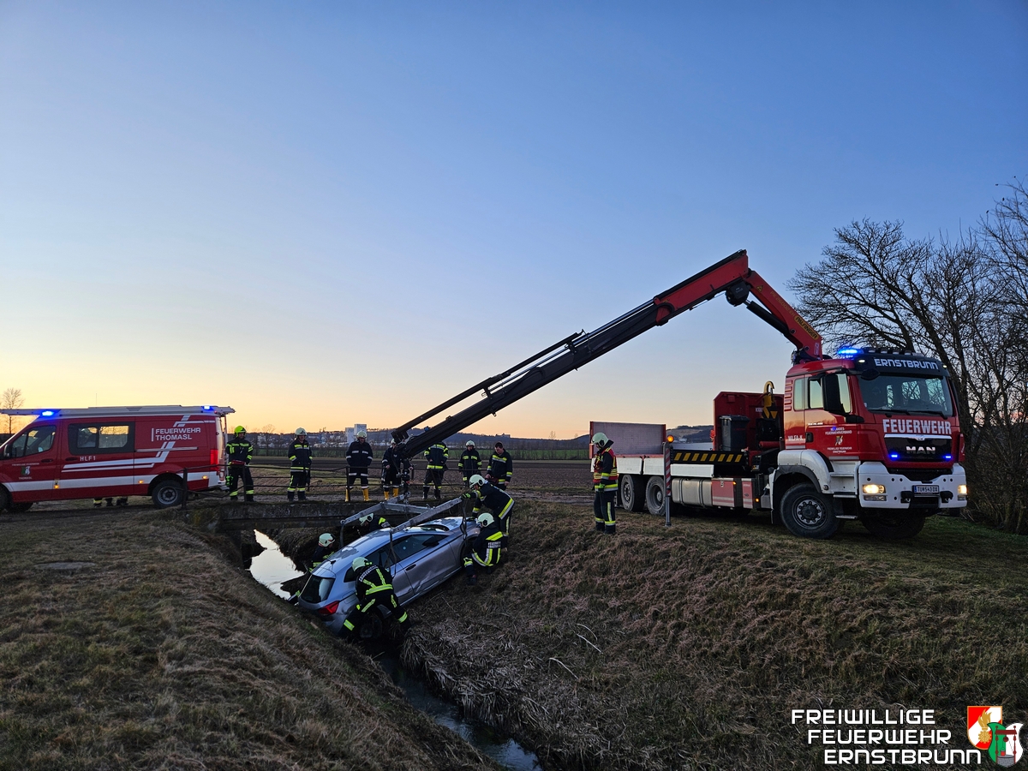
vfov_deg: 58.9
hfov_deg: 73.9
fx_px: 683
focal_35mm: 23
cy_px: 386
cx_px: 514
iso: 25
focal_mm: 5.4
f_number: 1.8
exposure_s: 1/111
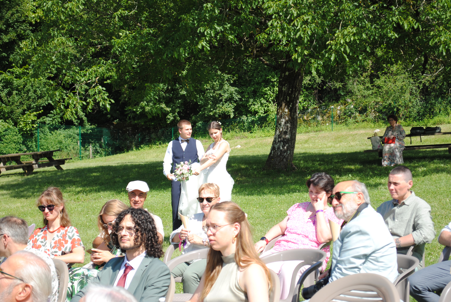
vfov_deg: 16.6
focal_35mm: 82
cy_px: 151
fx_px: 1035
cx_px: 226
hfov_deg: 24.6
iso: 100
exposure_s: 1/200
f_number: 8
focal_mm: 55
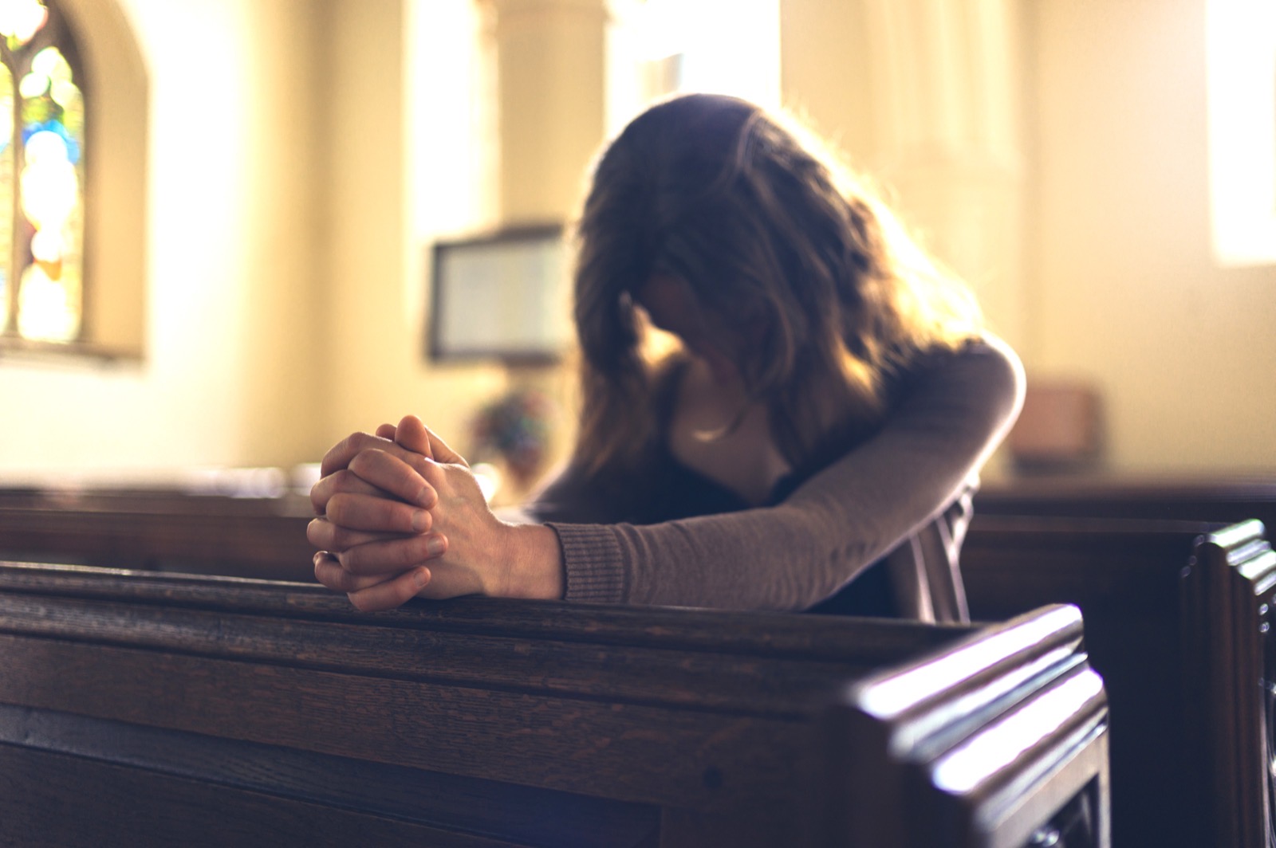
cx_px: 638
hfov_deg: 54.5
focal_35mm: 35
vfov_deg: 37.8
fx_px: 1240
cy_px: 424
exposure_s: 1/125
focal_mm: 35
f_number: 1.7
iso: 160
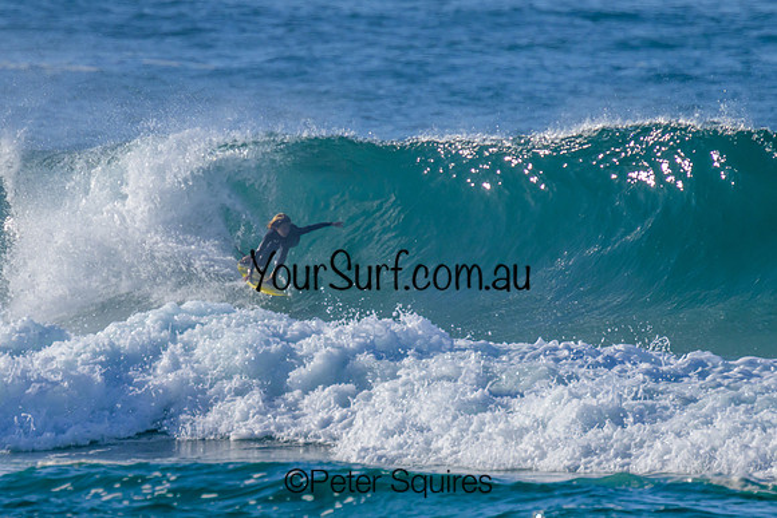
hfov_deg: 1.9
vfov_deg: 1.3
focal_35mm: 1096
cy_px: 193
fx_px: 23655
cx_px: 306
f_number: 11
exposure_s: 1/2000
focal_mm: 800
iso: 720
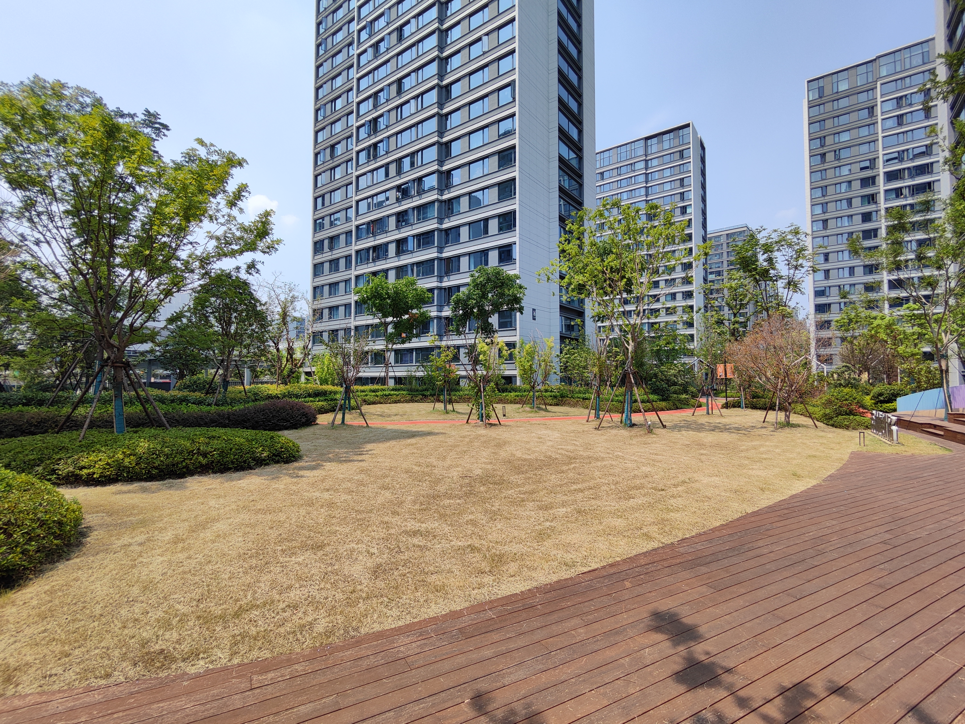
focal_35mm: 16
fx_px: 446
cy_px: 362
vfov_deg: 78.1
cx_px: 482
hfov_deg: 94.5
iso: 50
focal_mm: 2.13
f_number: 2.4
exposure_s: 1/926
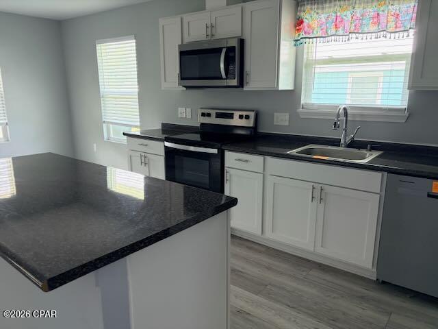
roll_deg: +1.6
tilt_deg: -11.7
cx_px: 219
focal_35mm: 26
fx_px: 329
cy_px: 164
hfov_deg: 67.3
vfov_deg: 53.1
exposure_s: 1/68
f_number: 1.6
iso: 125
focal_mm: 5.96
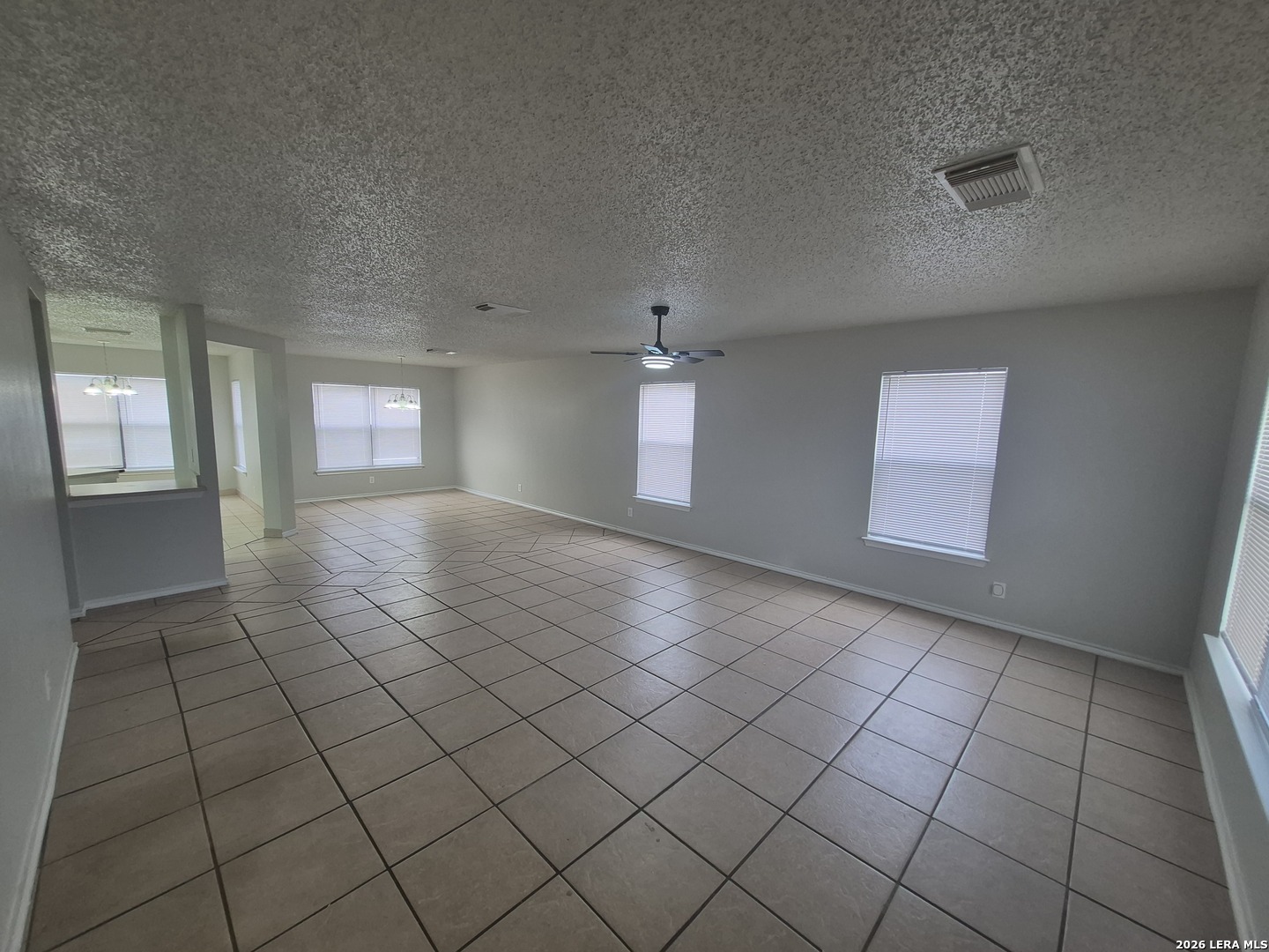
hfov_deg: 106.2
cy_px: 476
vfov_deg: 89.9
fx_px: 477
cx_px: 634
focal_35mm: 13
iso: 125
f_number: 2.2
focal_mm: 1.74
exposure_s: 1/60
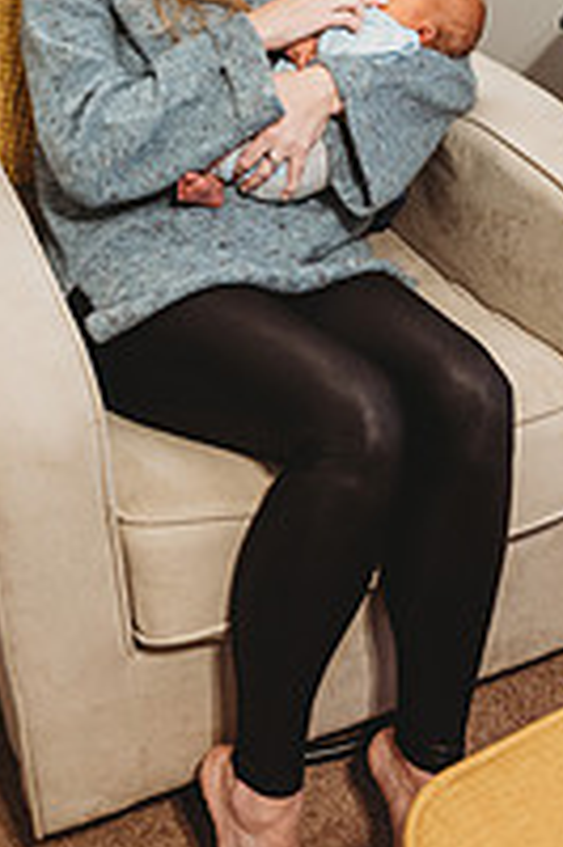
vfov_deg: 35.6
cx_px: 313
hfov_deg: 25.0
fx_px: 1269
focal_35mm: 54
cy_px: 161
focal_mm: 24
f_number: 2.2
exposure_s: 1/160
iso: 1250
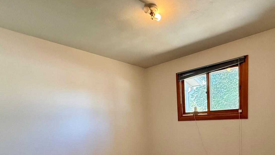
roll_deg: +3.1
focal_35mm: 22
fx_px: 160
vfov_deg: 47.4
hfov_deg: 80.6
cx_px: 159
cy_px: 133
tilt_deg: -6.5
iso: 500
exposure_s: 1/120
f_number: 2.2
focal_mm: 2.22
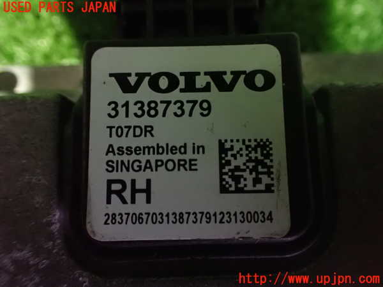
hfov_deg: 60.0
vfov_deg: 46.8
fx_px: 332
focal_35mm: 30
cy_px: 144
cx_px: 192
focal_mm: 5.4
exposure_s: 1/15
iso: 1600
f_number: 2.3
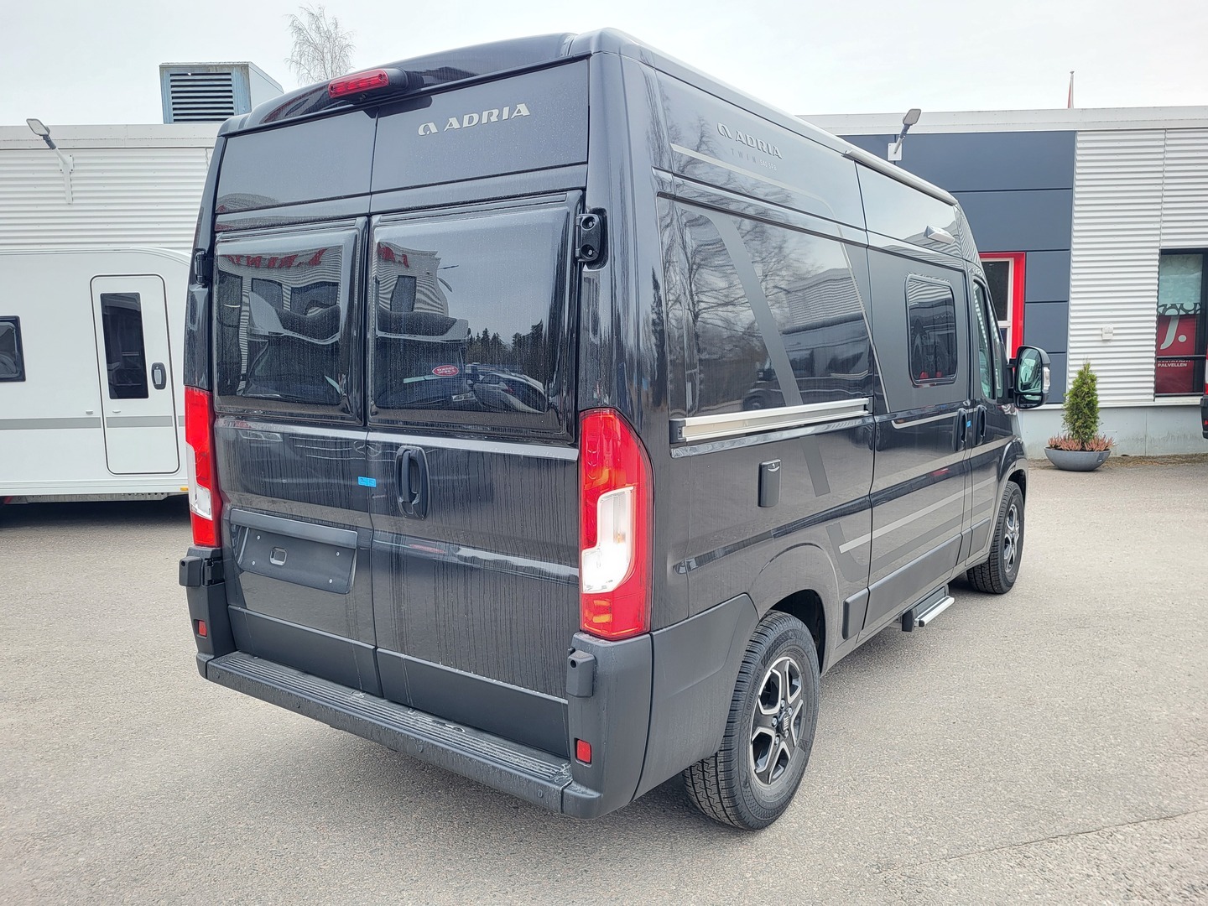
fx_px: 907
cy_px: 453
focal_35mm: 26
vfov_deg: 53.1
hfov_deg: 67.3
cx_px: 604
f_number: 1.8
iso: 40
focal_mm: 5.4
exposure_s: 1/244
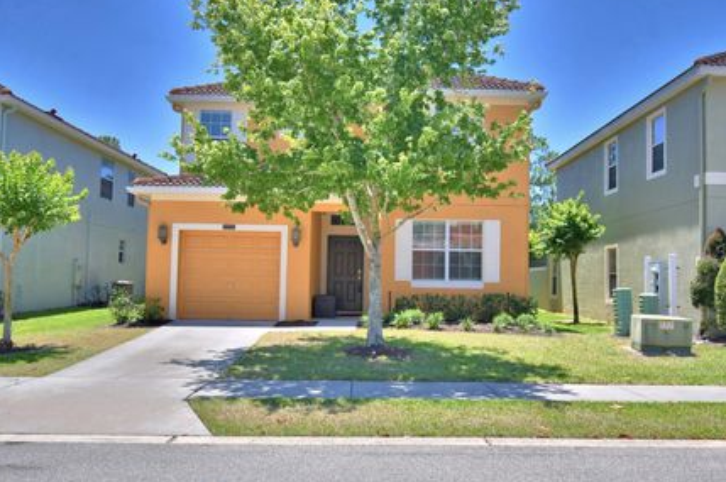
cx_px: 379
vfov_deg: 37.8
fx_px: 705
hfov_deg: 54.5
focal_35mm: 35
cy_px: 236
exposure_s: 1/640
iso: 100
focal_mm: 20
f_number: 5.6
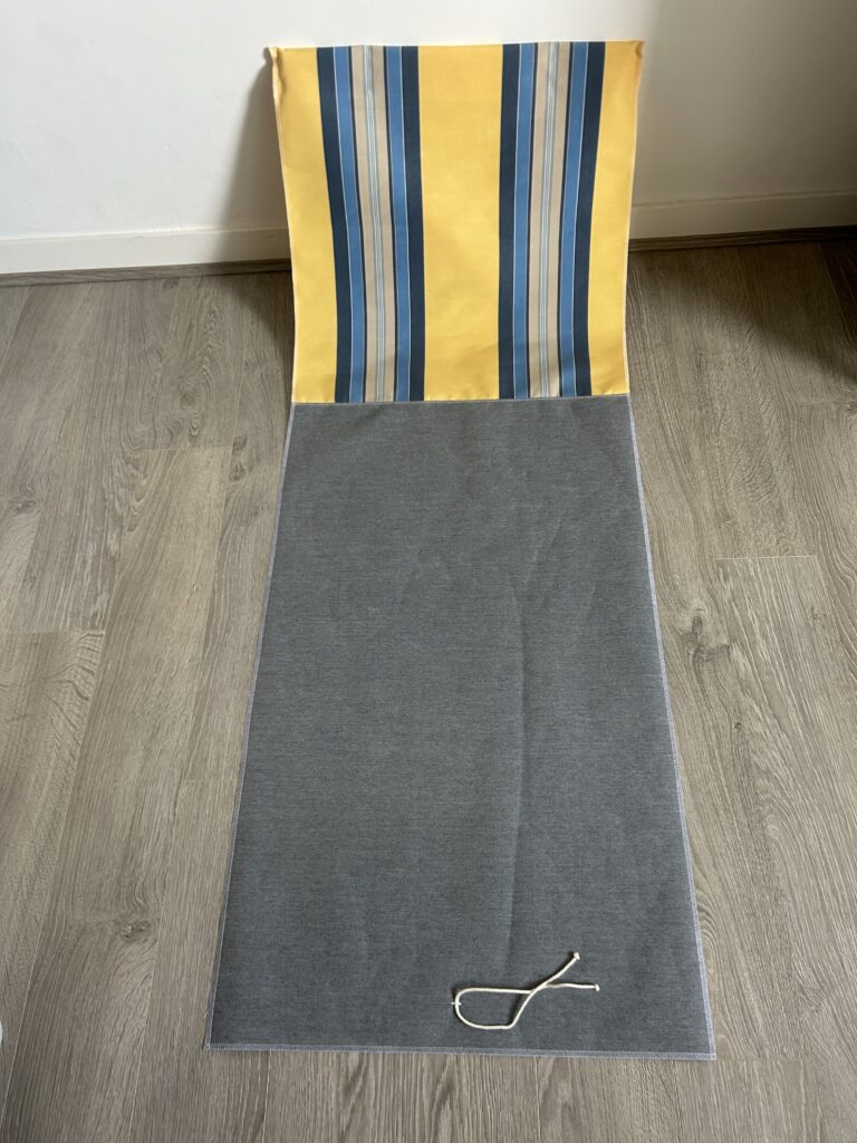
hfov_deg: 53.1
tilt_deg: -59.5
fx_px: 858
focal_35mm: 26
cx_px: 428
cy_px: 572
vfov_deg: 67.3
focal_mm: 5.7
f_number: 1.5
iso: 125
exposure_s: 1/109
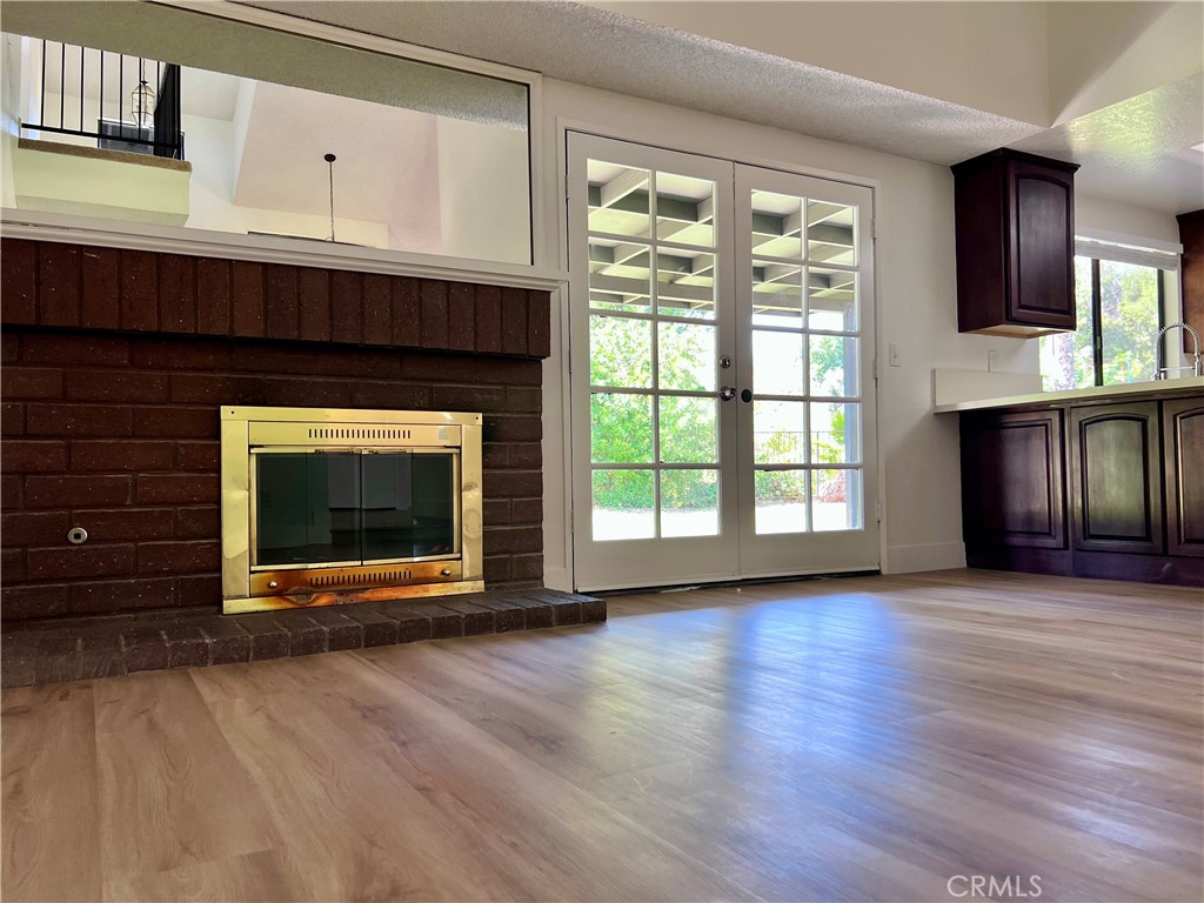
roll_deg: +0.9
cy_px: 452
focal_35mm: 26
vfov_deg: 53.1
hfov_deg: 67.3
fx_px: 904
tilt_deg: +1.0
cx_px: 602
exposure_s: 1/120
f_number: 1.5
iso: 125
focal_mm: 5.7
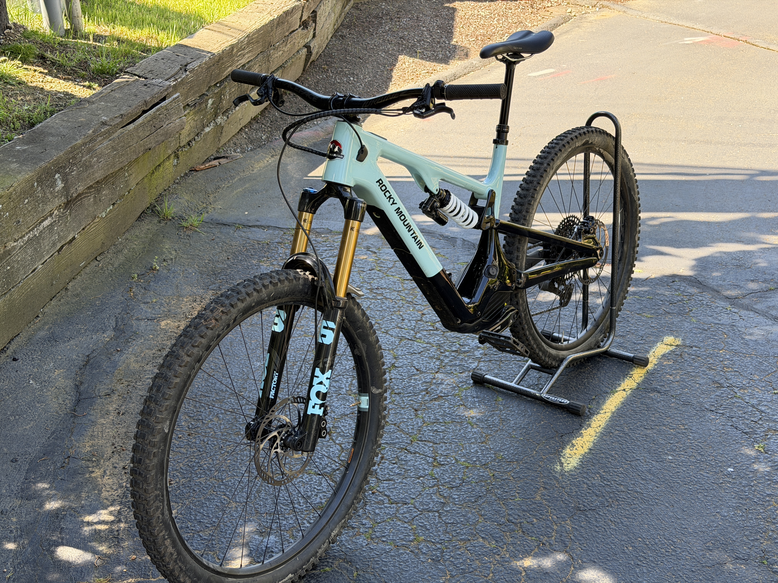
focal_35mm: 48
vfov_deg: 30.3
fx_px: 1079
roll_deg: -0.8
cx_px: 389
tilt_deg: -24.1
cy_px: 292
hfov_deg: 39.7
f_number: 1.78
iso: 80
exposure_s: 1/343
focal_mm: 6.76
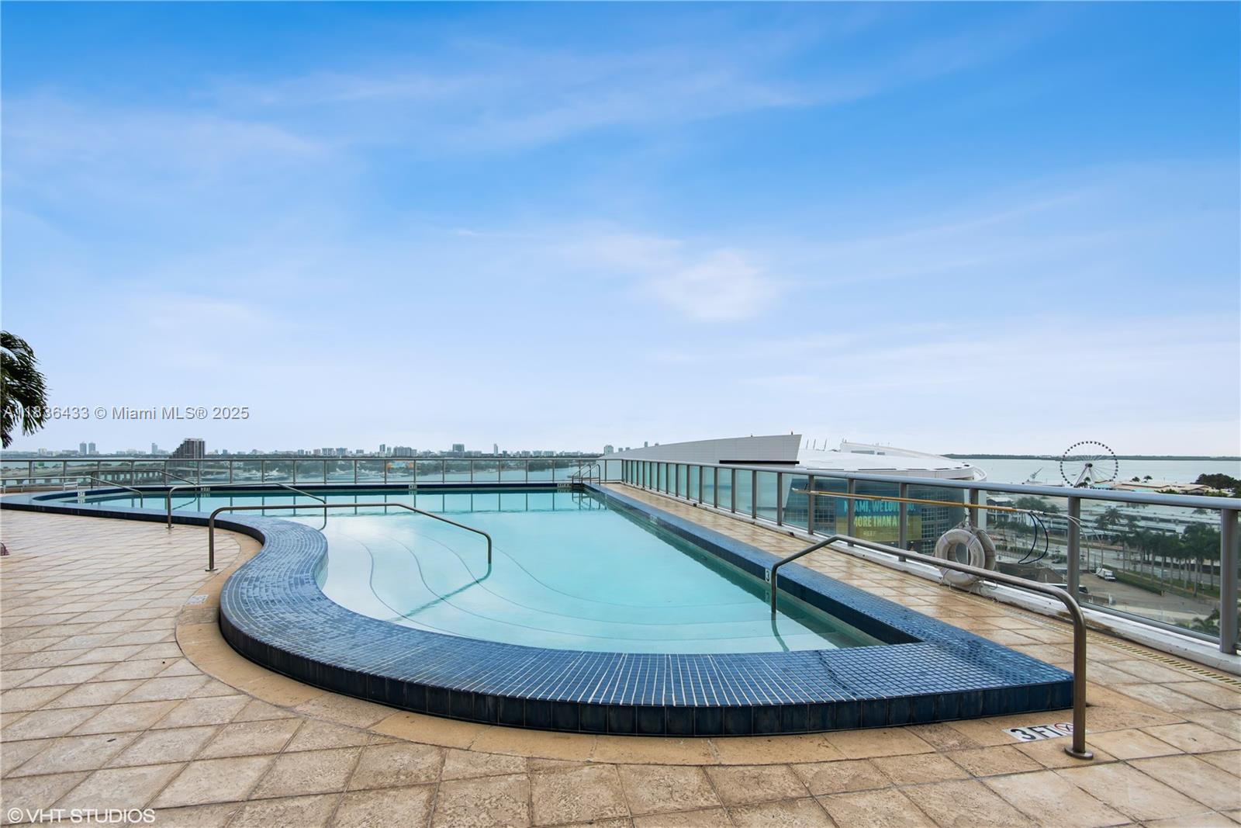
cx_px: 620
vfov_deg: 70.5
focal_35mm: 17
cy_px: 414
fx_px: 586
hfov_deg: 93.3
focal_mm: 17
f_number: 8
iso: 250
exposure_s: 1/400
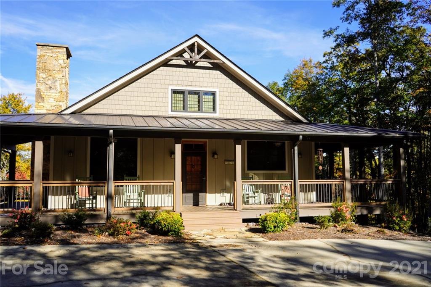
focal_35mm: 30
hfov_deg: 61.9
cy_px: 144
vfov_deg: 43.6
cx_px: 216
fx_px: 359
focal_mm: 30
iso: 100
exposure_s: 1/500
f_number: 4.5
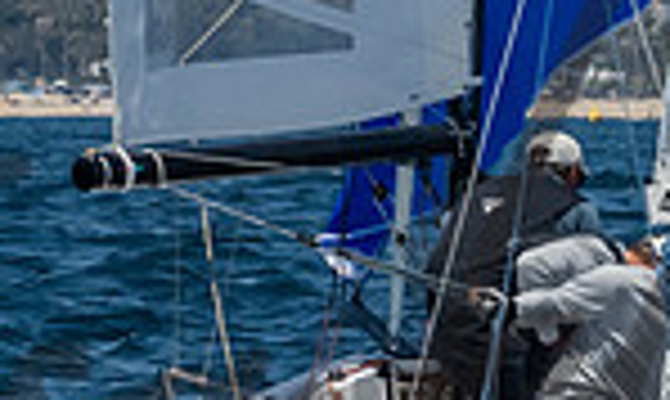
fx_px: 22076
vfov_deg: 1.0
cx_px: 568
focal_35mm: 1224
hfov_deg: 1.7
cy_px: 598
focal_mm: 165
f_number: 14
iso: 640
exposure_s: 1/1000
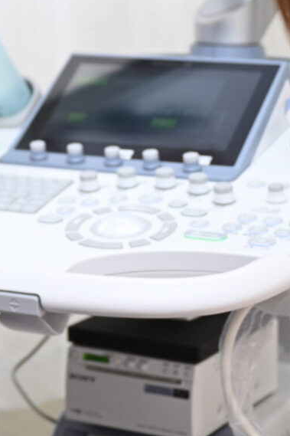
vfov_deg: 14.9
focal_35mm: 135
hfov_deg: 10.0
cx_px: -77
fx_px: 1632
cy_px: -15
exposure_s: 1/125
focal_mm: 40
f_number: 2.8
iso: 200
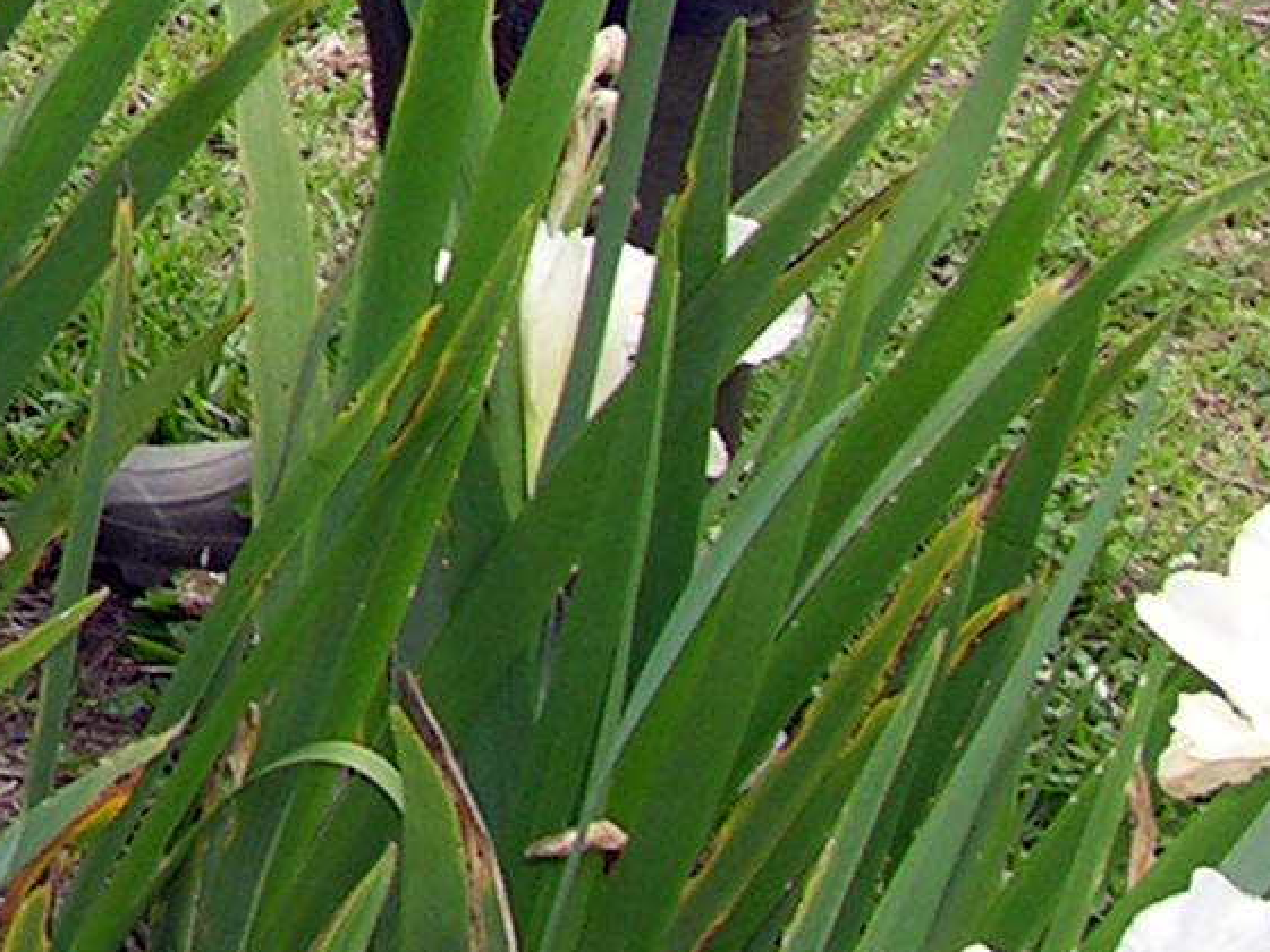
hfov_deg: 9.1
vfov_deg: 7.1
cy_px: -864
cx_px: -1372
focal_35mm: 204
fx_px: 7484
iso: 50
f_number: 4.5
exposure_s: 1/122
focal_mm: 8.9
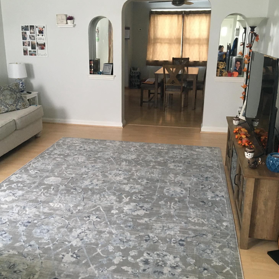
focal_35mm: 36
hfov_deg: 46.0
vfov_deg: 46.0
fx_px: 328
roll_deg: -0.1
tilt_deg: -15.3
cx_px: 128
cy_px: 134
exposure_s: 1/17
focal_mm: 4.15
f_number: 2.2
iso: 200
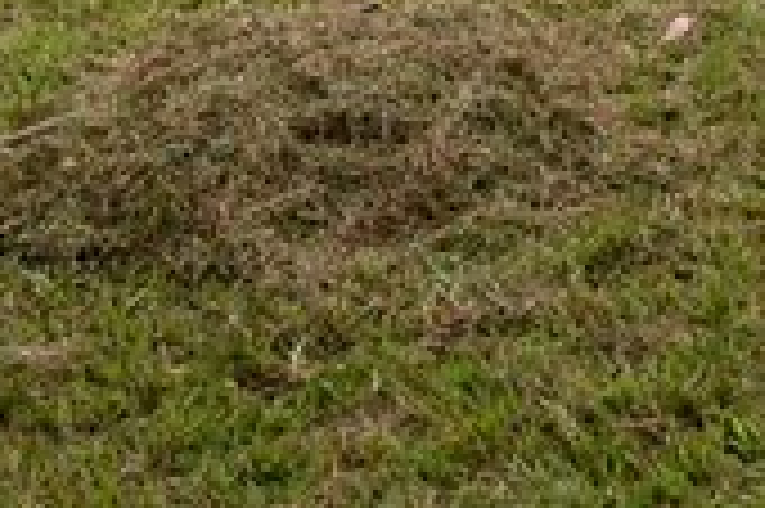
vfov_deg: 12.8
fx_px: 1613
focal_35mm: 76
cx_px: 657
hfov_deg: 26.0
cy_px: -778
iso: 100
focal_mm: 10
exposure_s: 1/160
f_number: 8
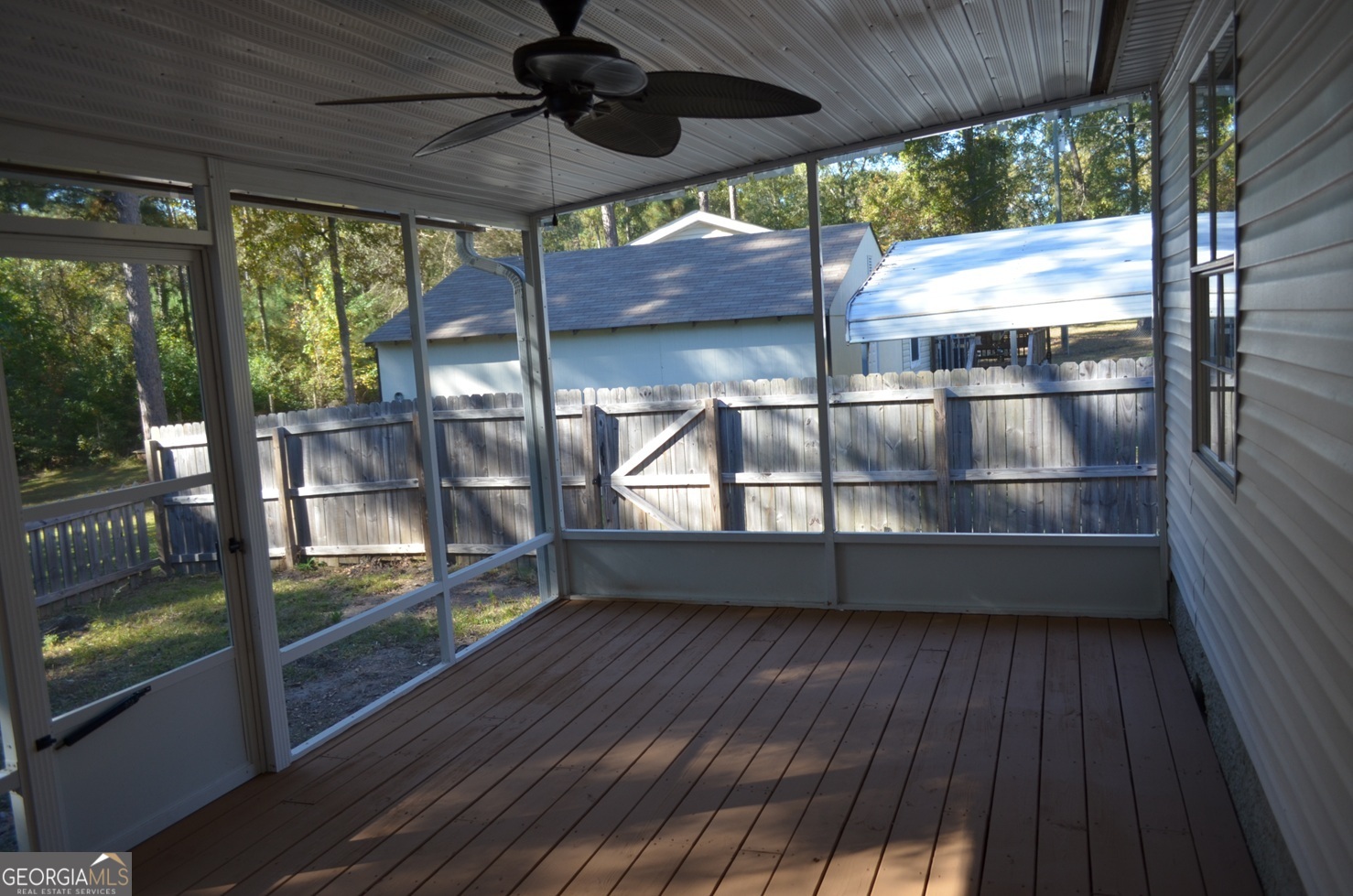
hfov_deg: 67.5
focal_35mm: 27
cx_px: 676
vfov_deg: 47.7
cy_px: 448
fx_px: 1013
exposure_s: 1/160
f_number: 3.5
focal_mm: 18
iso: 200
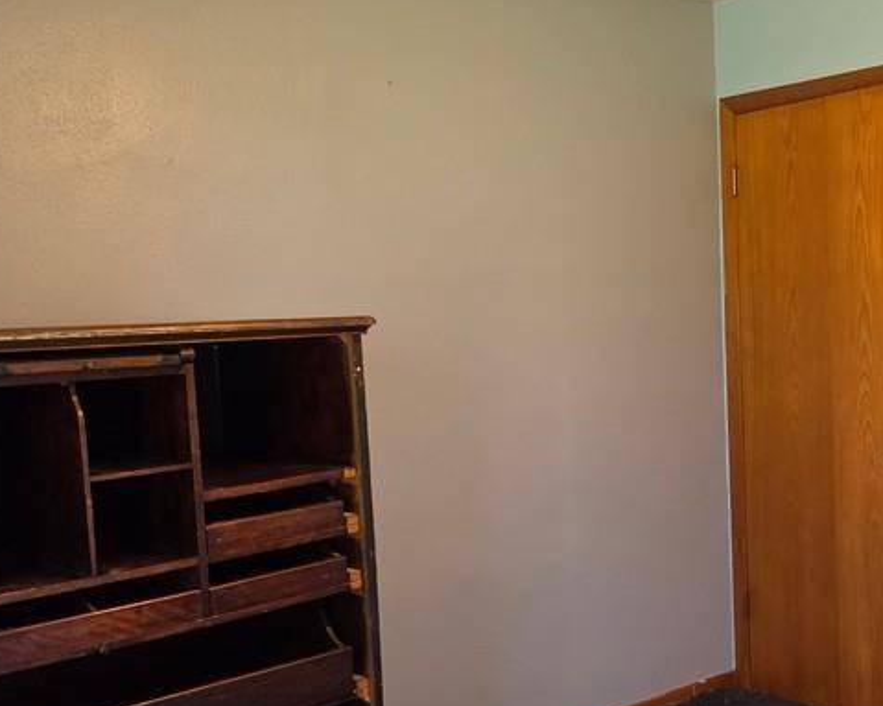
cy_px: 420
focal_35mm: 45
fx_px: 1176
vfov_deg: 33.3
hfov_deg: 40.1
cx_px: 651
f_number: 1.8
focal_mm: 5.4
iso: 640
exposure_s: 1/120
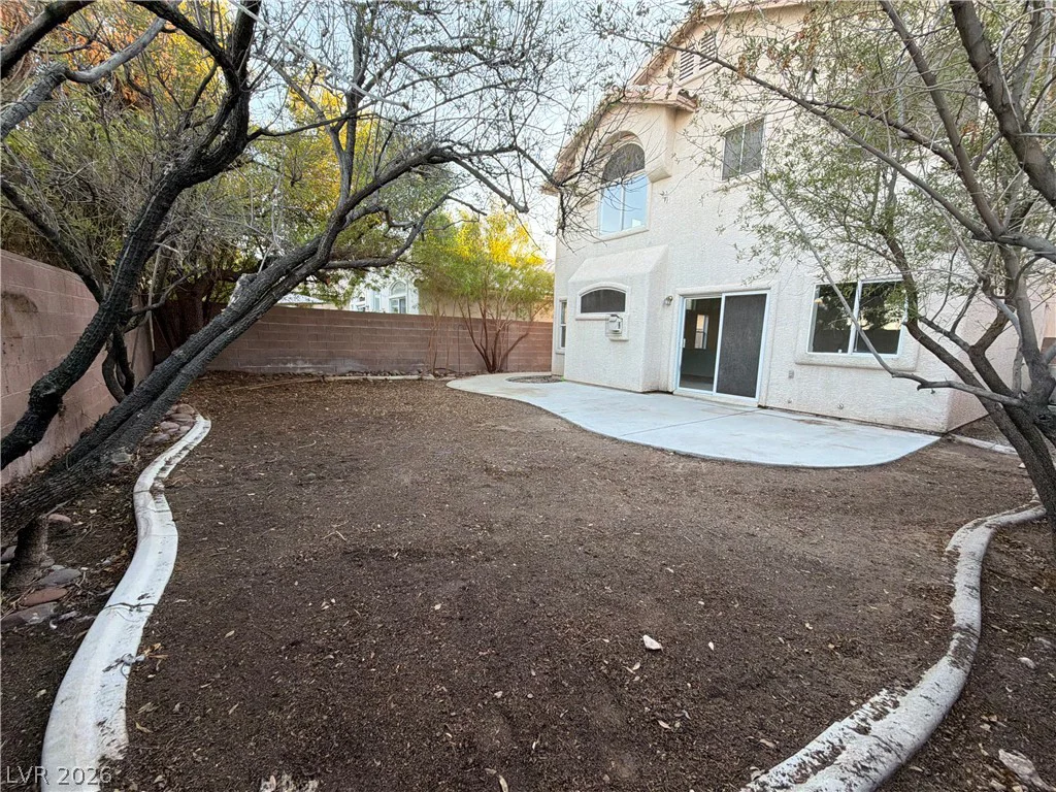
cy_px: 396
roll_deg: -2.1
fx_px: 427
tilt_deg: -8.4
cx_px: 528
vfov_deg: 85.7
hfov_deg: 102.1
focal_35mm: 14
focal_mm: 2.22
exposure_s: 1/121
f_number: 2.2
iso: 125
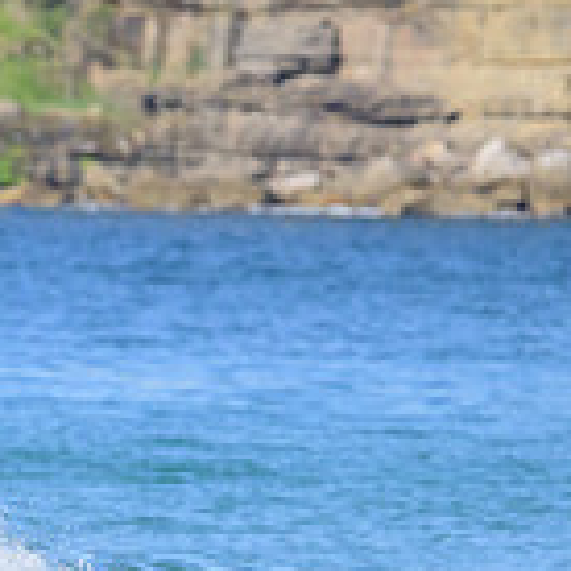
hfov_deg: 1.0
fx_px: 31353
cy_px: 664
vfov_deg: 1.0
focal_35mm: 1680
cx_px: -501
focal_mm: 470
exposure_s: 1/2000
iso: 1250
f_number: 10
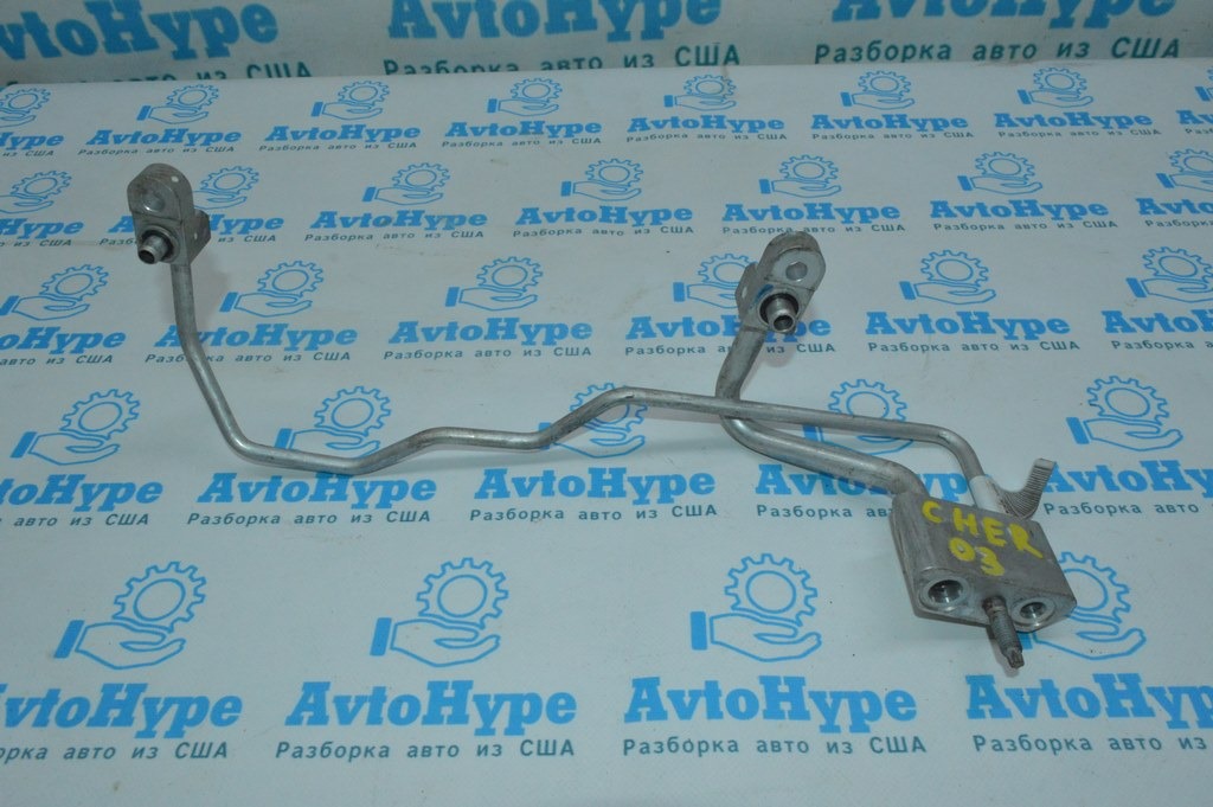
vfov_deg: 47.9
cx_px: 606
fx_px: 909
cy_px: 404
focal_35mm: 27
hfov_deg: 67.4
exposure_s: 1/200
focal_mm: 18
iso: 3600
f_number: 16
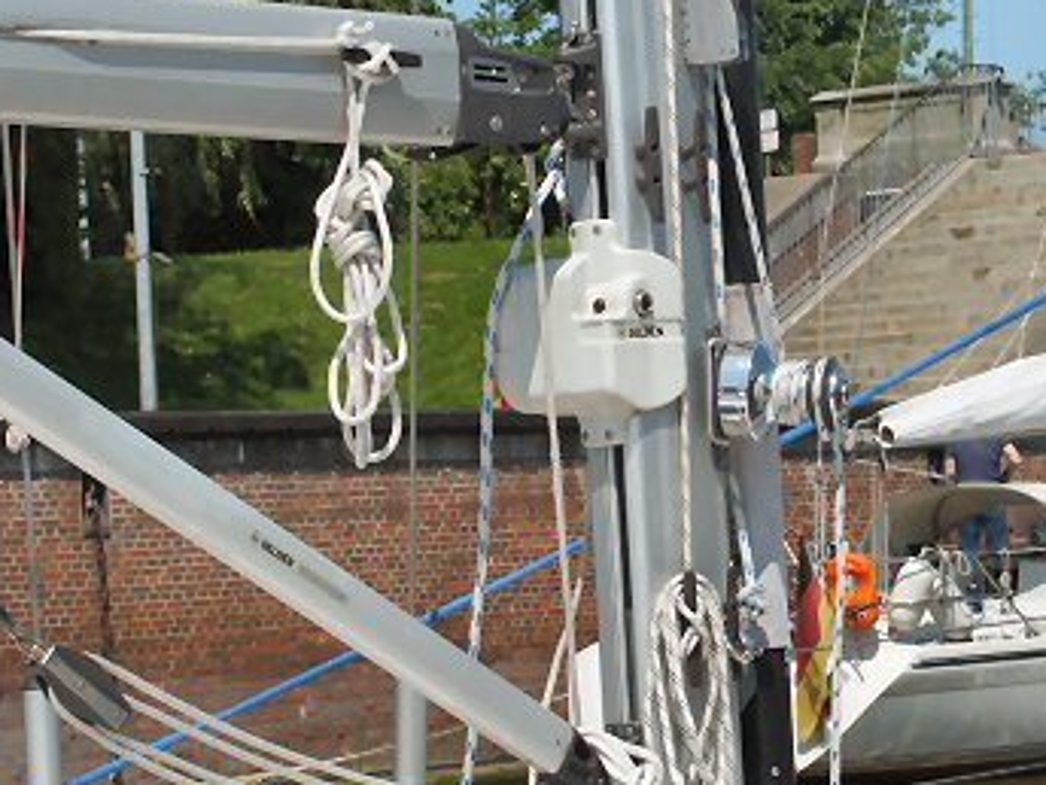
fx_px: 3958
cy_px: 380
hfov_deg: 15.0
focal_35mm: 131
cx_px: 705
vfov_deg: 11.3
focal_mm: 18.61
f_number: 5.6
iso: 100
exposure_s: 1/250
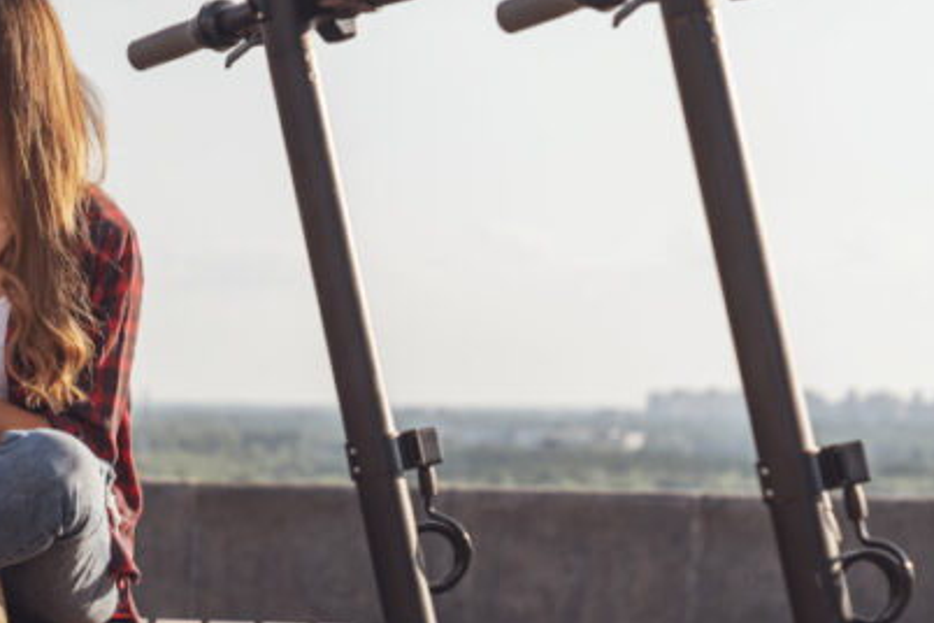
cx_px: -58
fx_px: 4099
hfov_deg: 12.8
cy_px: 582
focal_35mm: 158
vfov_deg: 8.6
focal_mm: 62
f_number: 3.5
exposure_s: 1/2000
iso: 320
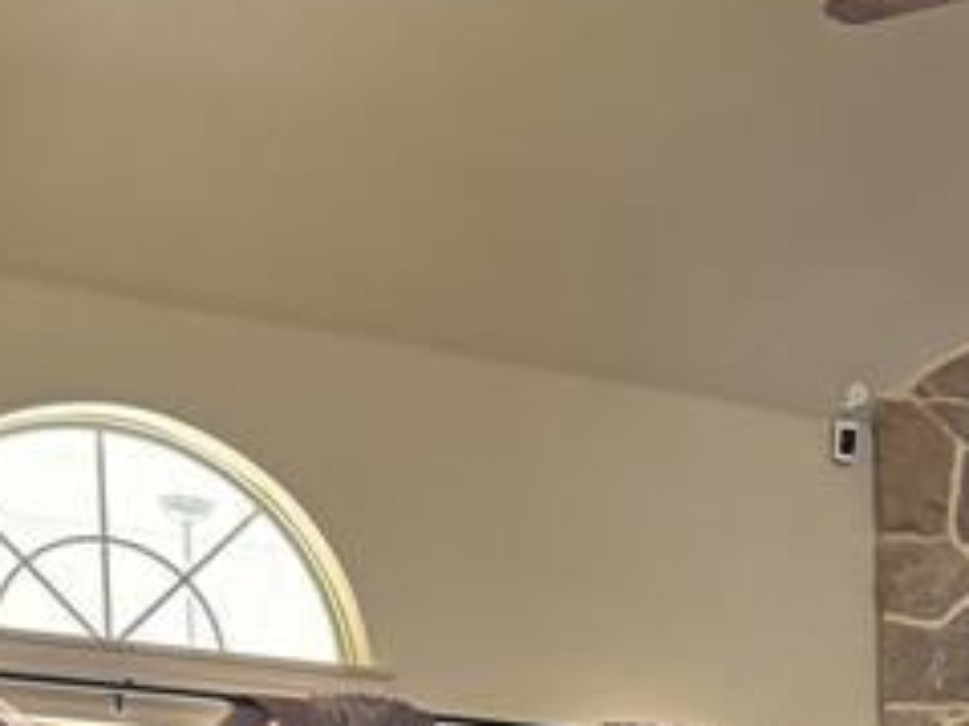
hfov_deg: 18.0
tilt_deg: -4.3
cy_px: 1436
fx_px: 2882
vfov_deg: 12.6
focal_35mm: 103
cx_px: 1208
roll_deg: +0.0
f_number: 1.78
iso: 320
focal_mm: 6.76
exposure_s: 1/60
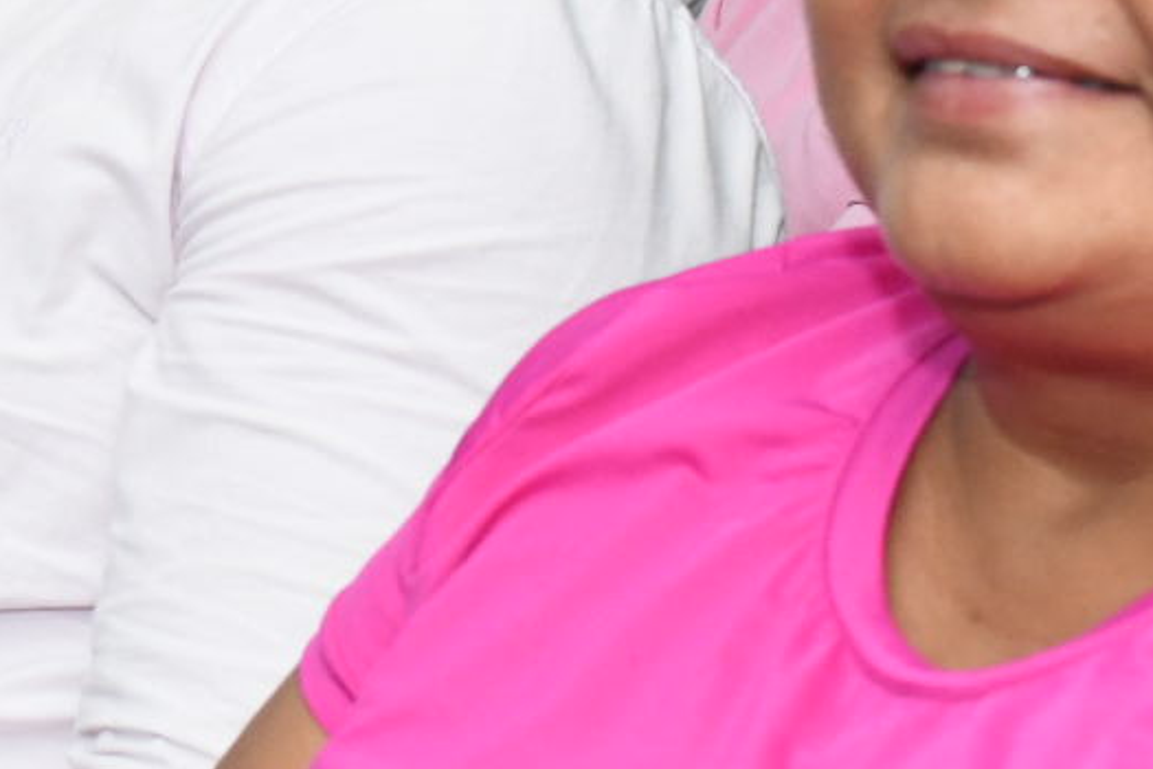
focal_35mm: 148
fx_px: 4740
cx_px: -301
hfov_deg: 13.4
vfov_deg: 9.2
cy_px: 75
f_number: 7.1
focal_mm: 32
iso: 2500
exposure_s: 1/100
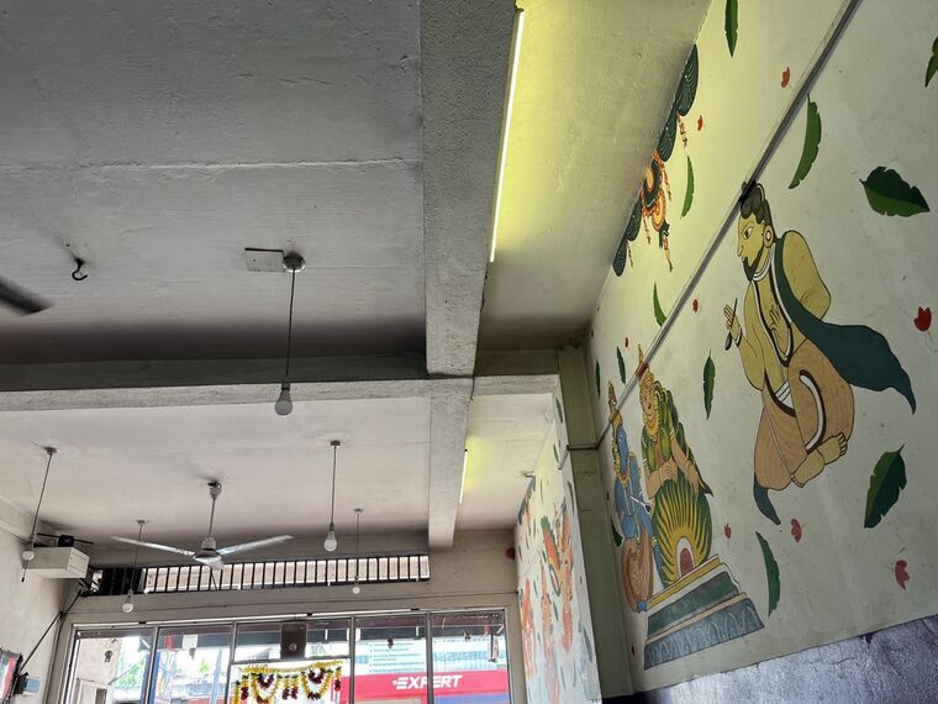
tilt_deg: +28.1
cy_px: 352
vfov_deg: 53.1
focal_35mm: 26
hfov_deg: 67.3
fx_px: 705
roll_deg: +2.1
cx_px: 469
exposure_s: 1/121
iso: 80
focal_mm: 5.1
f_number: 1.6
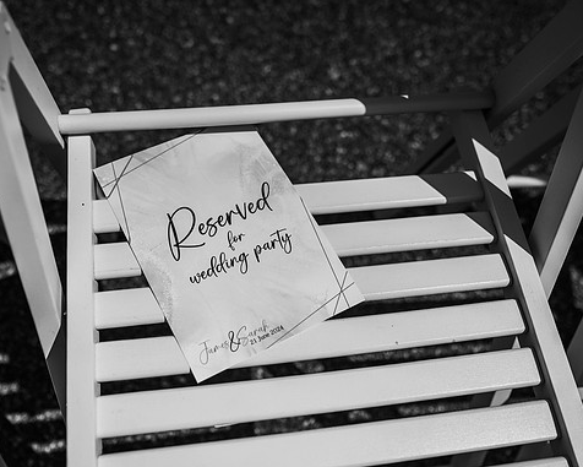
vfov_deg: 37.3
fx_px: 690
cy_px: 234
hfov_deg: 45.8
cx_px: 273
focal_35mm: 40
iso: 100
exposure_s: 1/8000
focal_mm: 35
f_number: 3.2
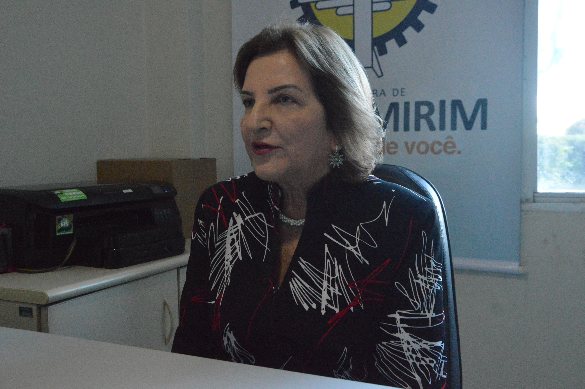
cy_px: 194
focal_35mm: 38
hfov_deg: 51.3
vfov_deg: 35.4
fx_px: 609
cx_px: 292
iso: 6400
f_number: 5.6
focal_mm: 25
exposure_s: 1/100
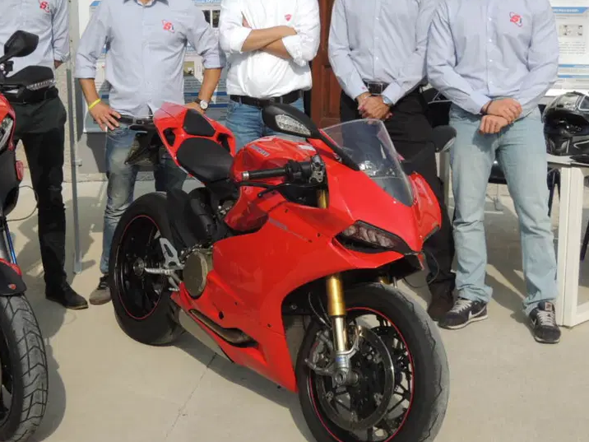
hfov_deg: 28.7
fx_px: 1140
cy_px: 165
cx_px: 181
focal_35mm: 67
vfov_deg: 21.9
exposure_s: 1/1250
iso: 100
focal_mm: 7.2
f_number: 3.3
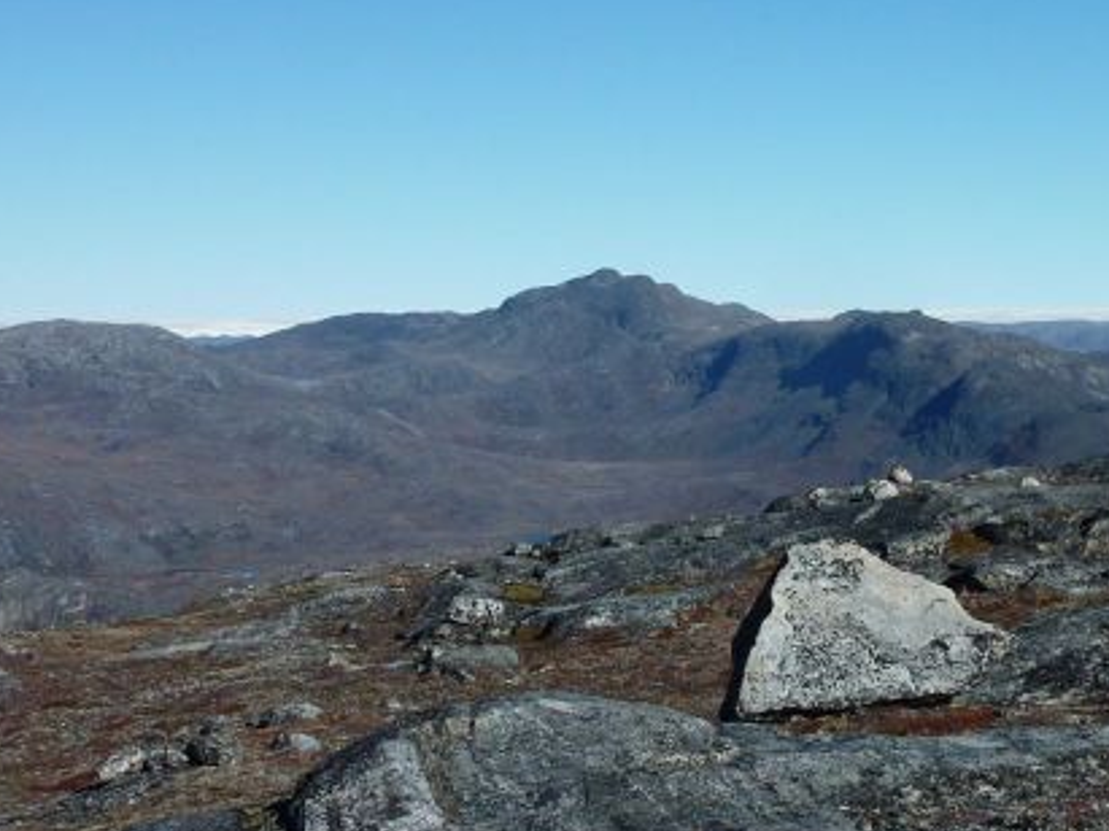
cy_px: 186
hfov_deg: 26.2
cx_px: 993
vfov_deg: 20.2
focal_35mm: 72
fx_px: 2306
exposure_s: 1/640
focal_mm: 6.1
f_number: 5.6
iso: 80
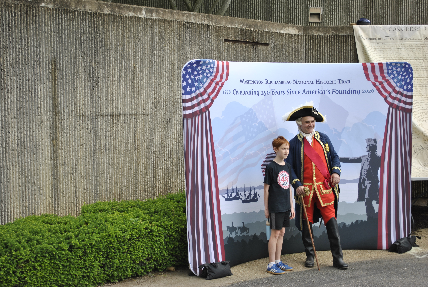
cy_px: 144
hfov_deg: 33.4
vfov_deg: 22.7
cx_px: 214
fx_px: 714
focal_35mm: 60
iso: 100
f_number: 5.3
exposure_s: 1/160
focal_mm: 40
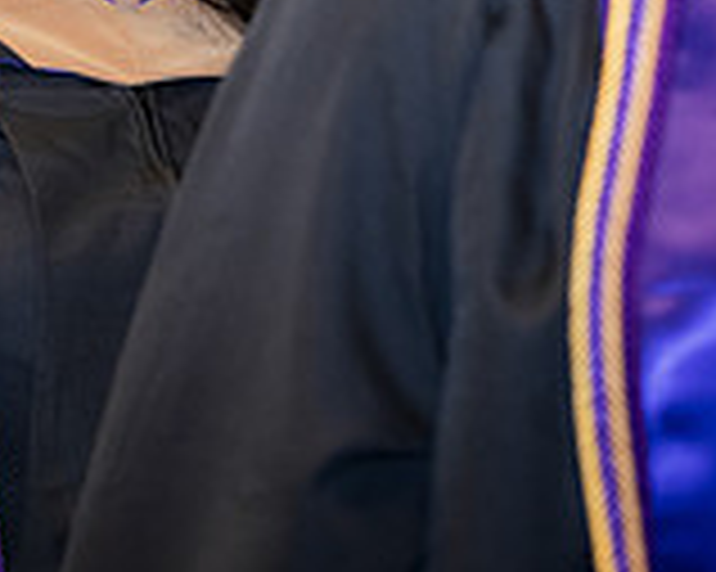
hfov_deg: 6.3
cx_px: 279
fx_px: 6523
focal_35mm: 308
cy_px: 56
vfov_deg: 5.0
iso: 2000
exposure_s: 1/200
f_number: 3.5
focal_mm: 90
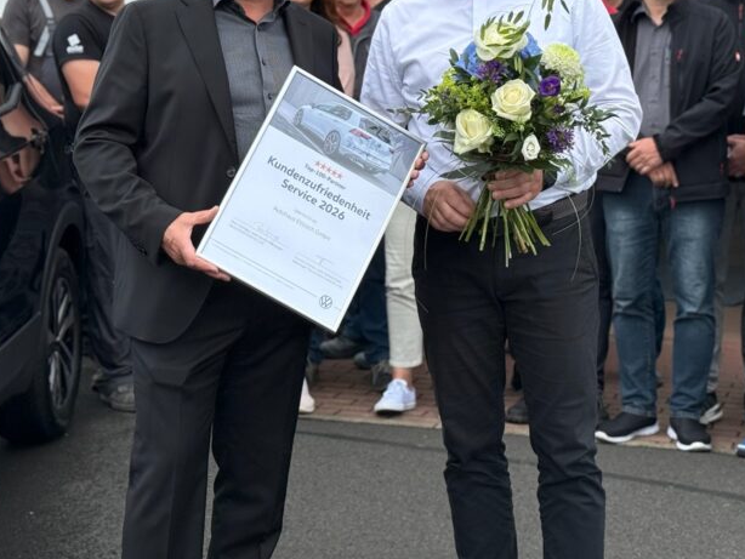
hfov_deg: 24.4
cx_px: 370
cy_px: 122
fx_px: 1722
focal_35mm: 80
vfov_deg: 18.3
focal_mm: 6.76
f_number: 1.78
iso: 64
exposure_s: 1/2667
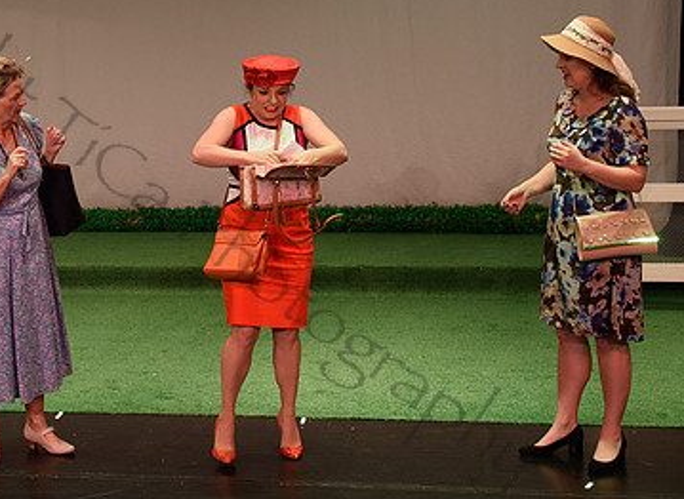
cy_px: 57
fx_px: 1644
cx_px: 123
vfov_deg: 17.0
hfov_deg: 23.1
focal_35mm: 84
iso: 800
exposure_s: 1/80
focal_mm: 32
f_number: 4.5
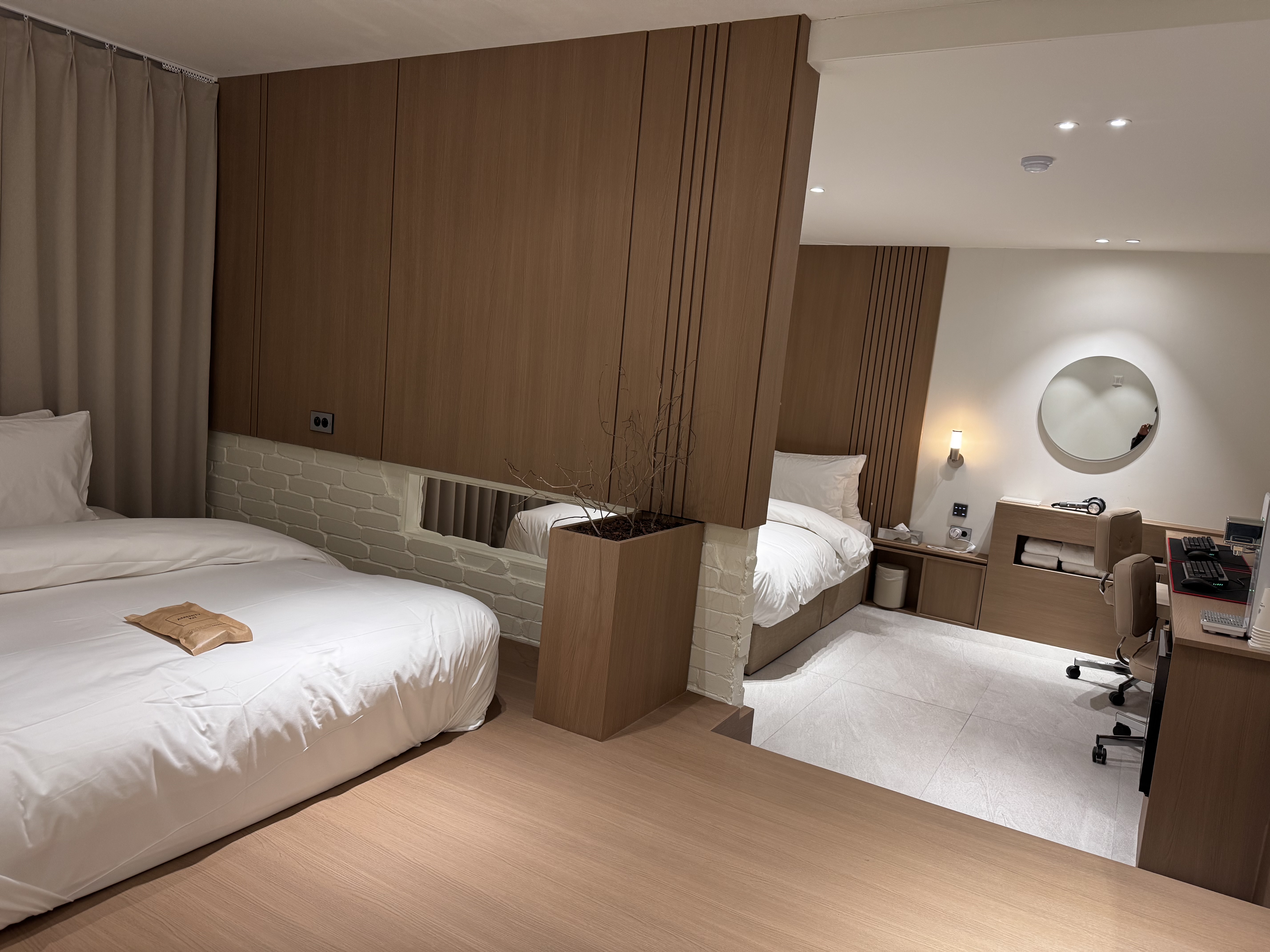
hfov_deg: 71.6
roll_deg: -5.6
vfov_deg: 56.8
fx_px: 881
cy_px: 476
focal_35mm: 24
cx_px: 635
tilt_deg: -7.2
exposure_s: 1/120
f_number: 1.78
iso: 200
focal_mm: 6.76
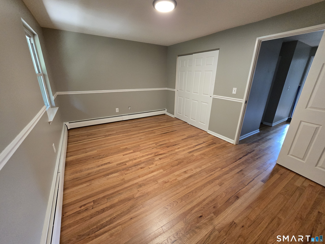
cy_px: 122
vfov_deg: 89.9
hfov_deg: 106.2
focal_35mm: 13
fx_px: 122
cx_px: 162
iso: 640
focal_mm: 2.2
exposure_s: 1/60
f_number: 2.2
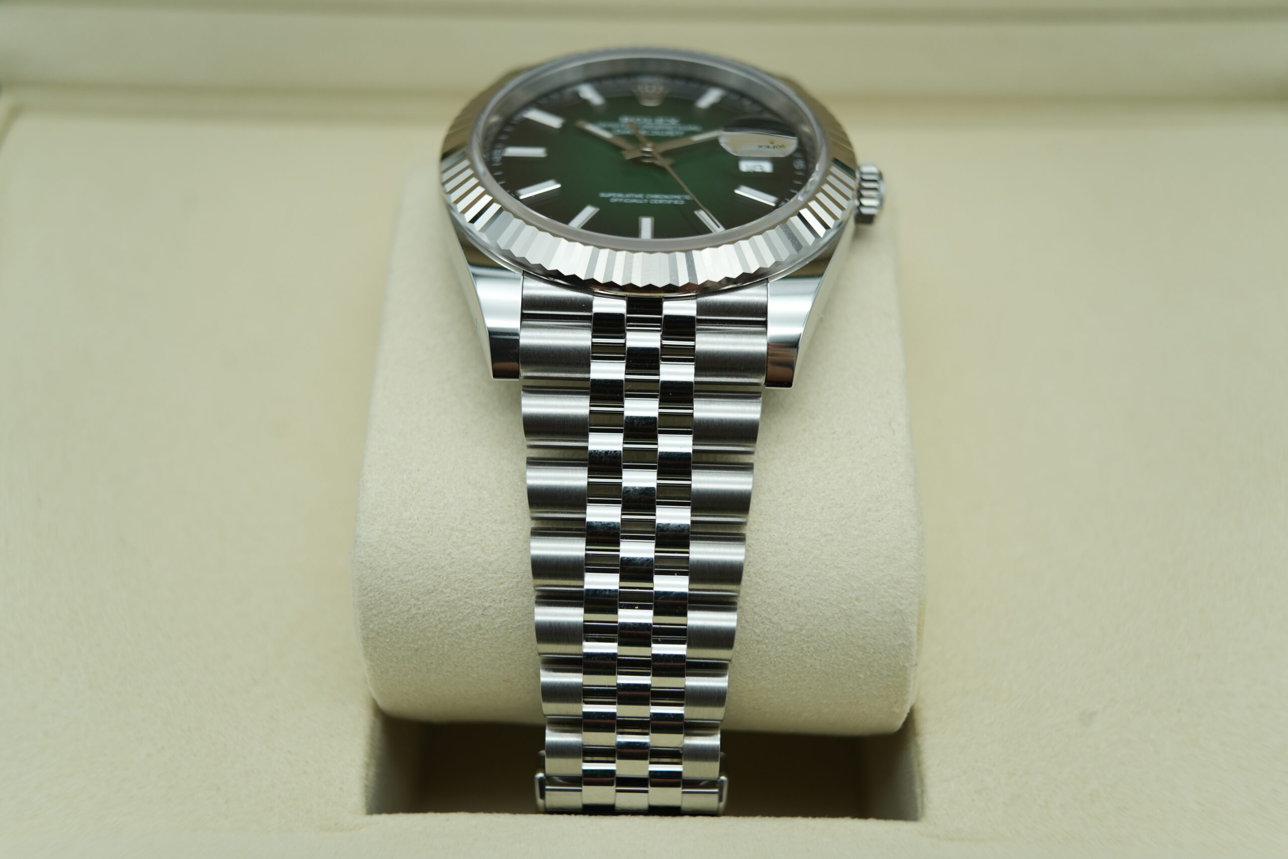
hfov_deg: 54.4
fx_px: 1252
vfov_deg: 37.9
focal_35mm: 35
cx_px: 644
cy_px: 430
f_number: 5
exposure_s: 1/250
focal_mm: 35
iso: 400
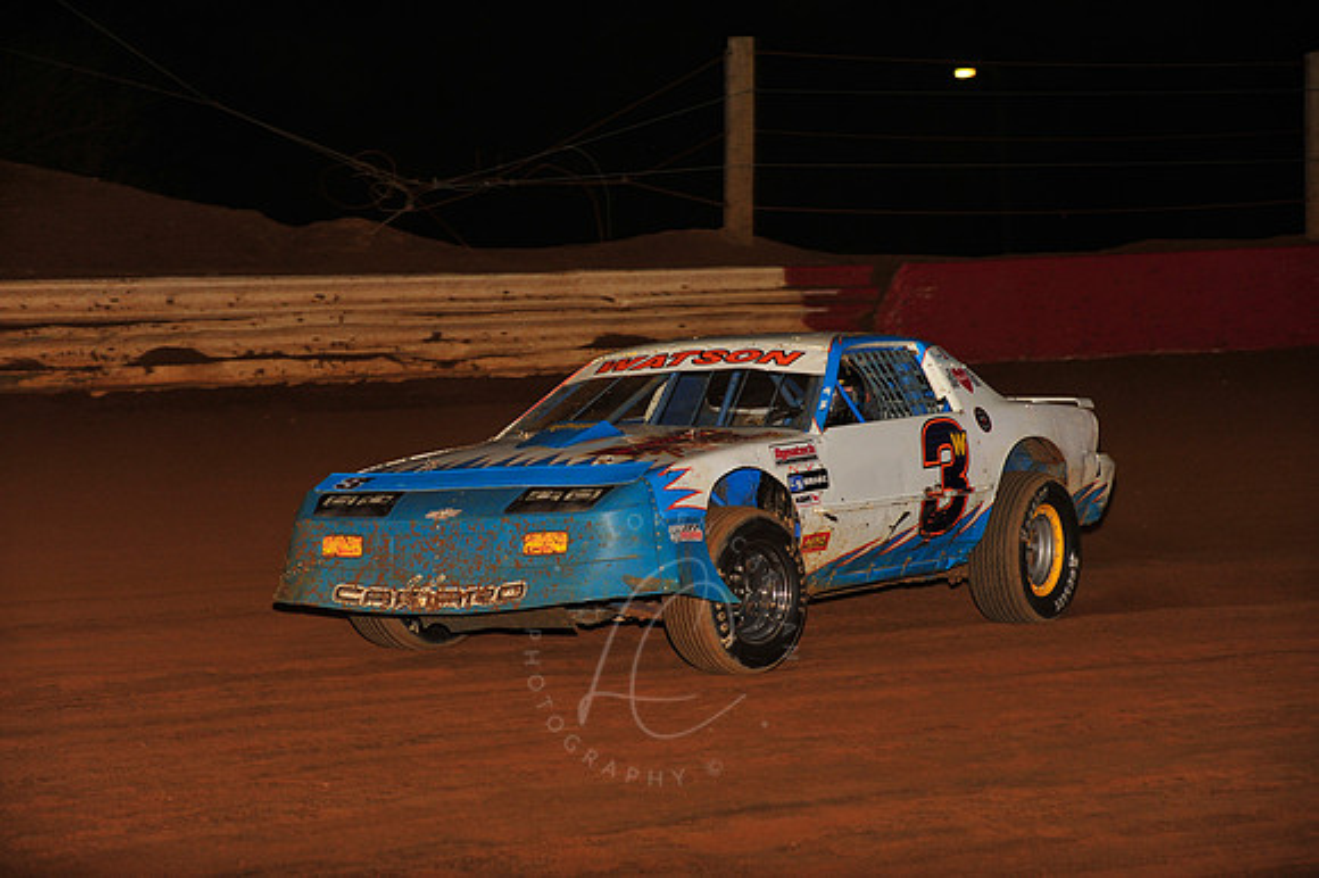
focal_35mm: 125
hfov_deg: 16.4
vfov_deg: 11.0
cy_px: 439
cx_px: 660
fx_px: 4577
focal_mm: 125
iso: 1000
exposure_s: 1/320
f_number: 6.3
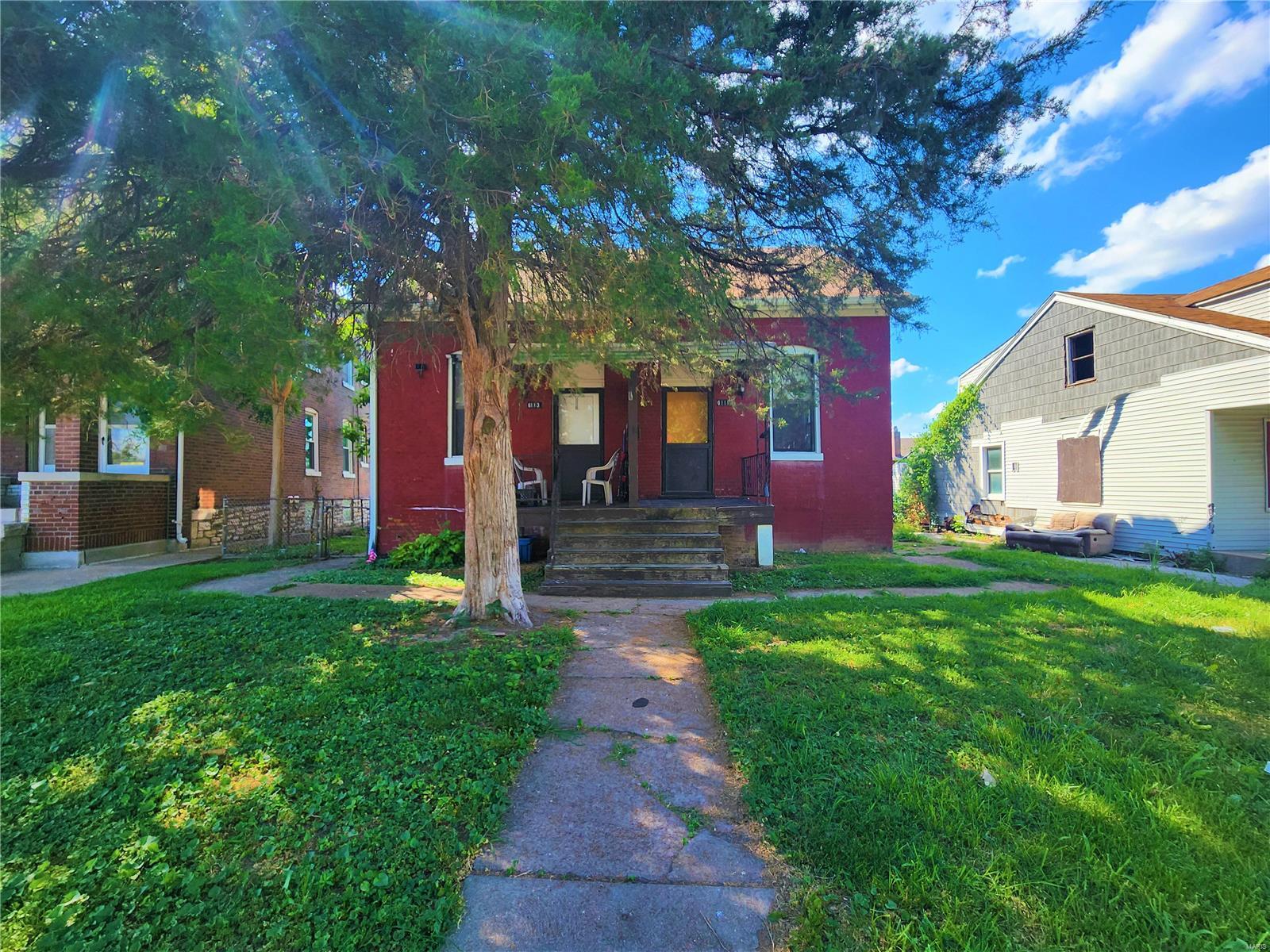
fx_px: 477
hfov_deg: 106.2
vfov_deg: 89.9
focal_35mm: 13
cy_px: 476
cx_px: 635
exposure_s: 1/781
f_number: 2.2
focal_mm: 2.2
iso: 50
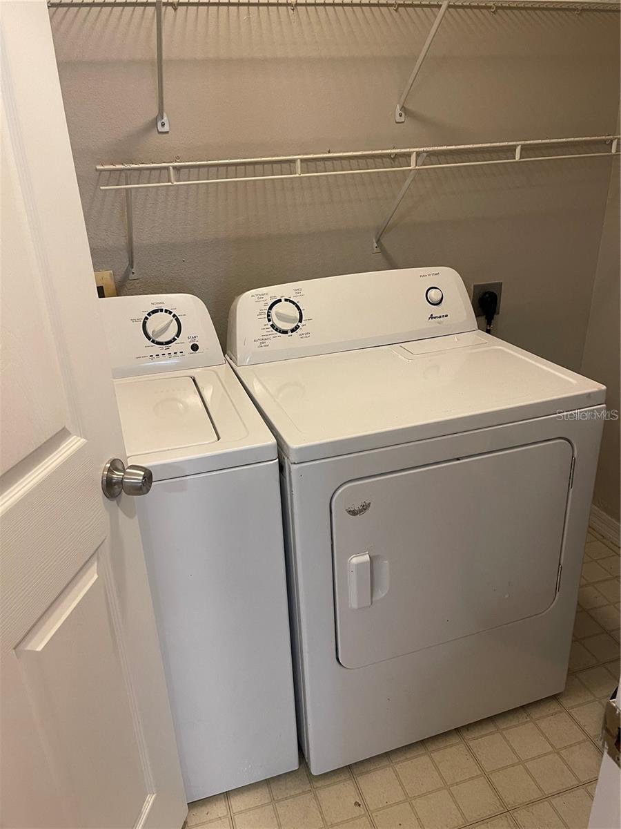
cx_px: 310
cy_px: 414
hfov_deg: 54.9
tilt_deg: -21.7
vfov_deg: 69.4
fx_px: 598
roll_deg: +3.0
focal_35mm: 25
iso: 250
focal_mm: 5.1
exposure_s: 1/60
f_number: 1.6
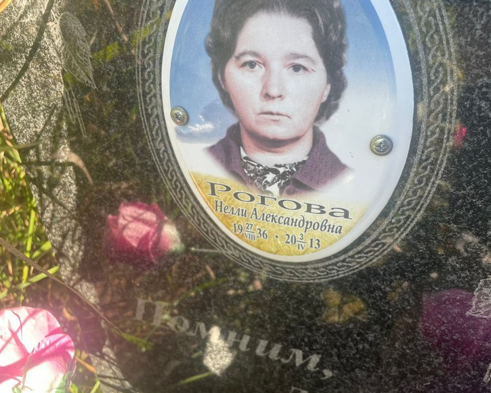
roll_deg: +0.4
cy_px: 202
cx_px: 262
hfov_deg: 62.1
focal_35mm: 28
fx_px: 407
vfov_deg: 51.5
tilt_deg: -31.9
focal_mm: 4.2
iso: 32
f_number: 1.6
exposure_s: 1/334
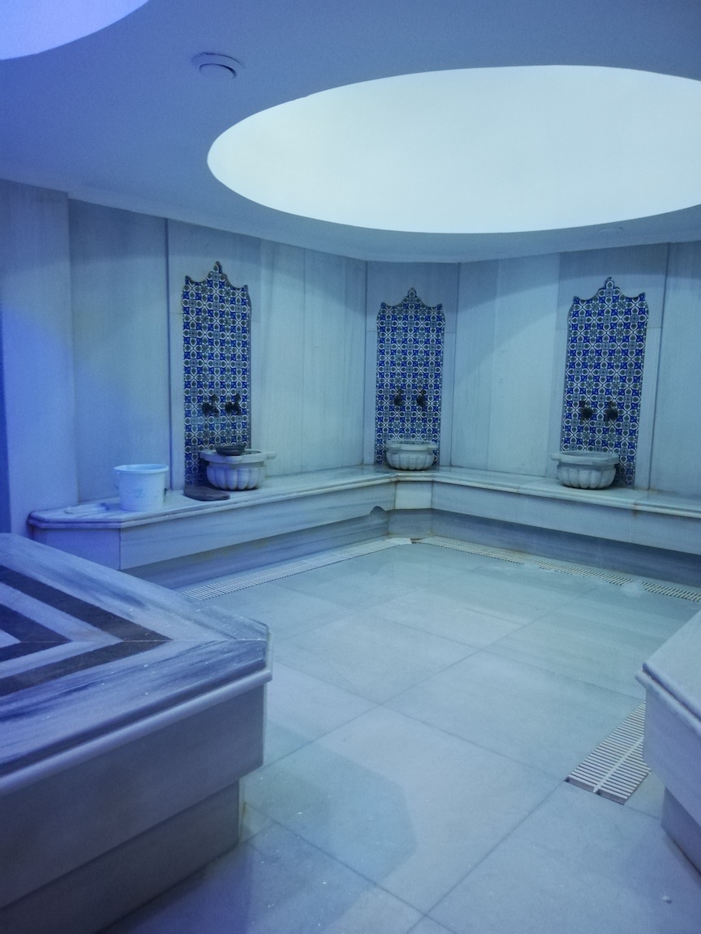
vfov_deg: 67.3
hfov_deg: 53.1
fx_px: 702
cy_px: 467
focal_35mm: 26
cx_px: 350
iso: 500
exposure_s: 1/20
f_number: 2.2
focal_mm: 3.81
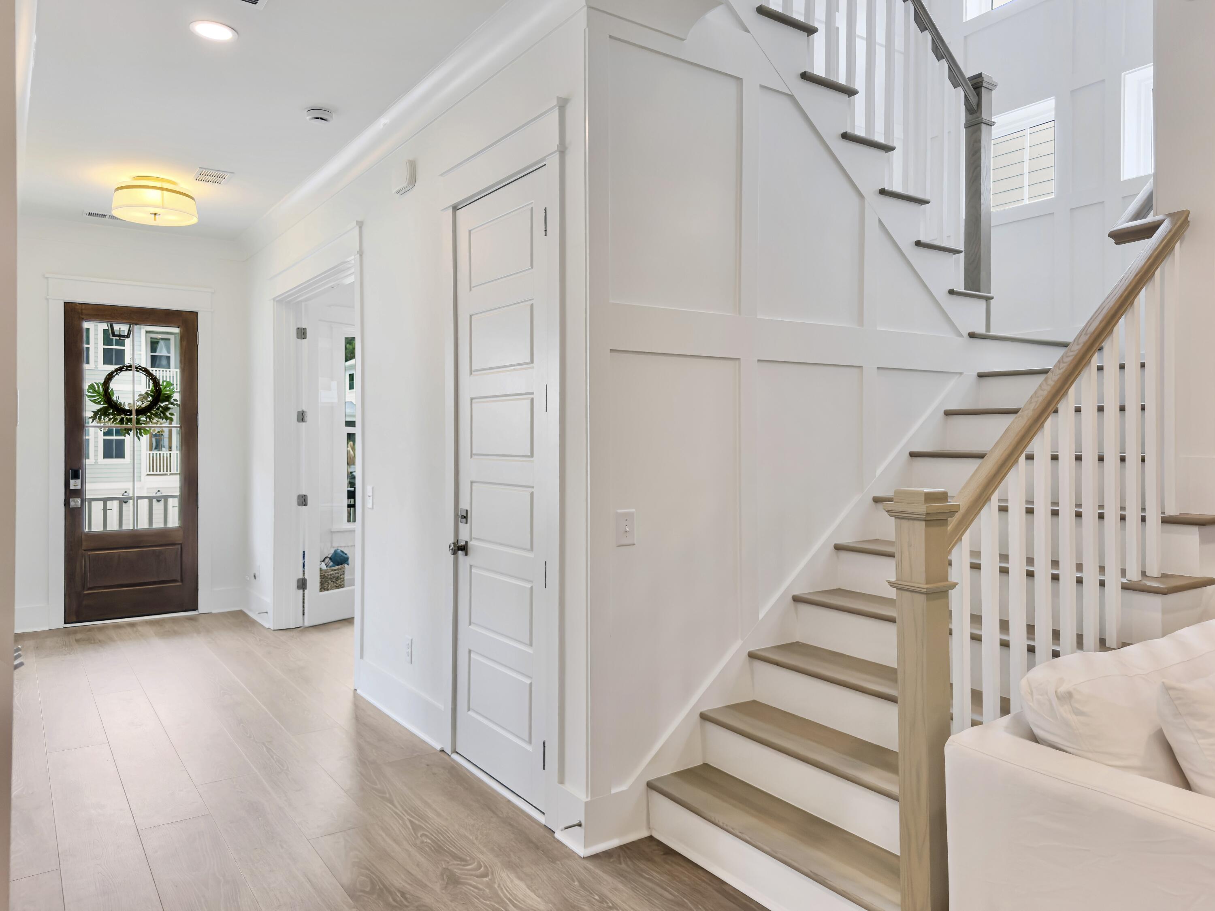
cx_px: 608
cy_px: 456
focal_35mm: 24
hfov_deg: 71.6
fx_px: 842
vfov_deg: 56.8
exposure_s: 1/200
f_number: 1.8
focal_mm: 6.76
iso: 100
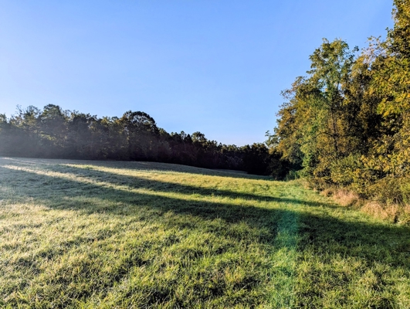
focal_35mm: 24
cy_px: 154
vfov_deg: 57.0
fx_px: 285
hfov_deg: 71.5
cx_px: 205
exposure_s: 1/2463
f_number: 1.85
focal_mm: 6.81
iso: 39
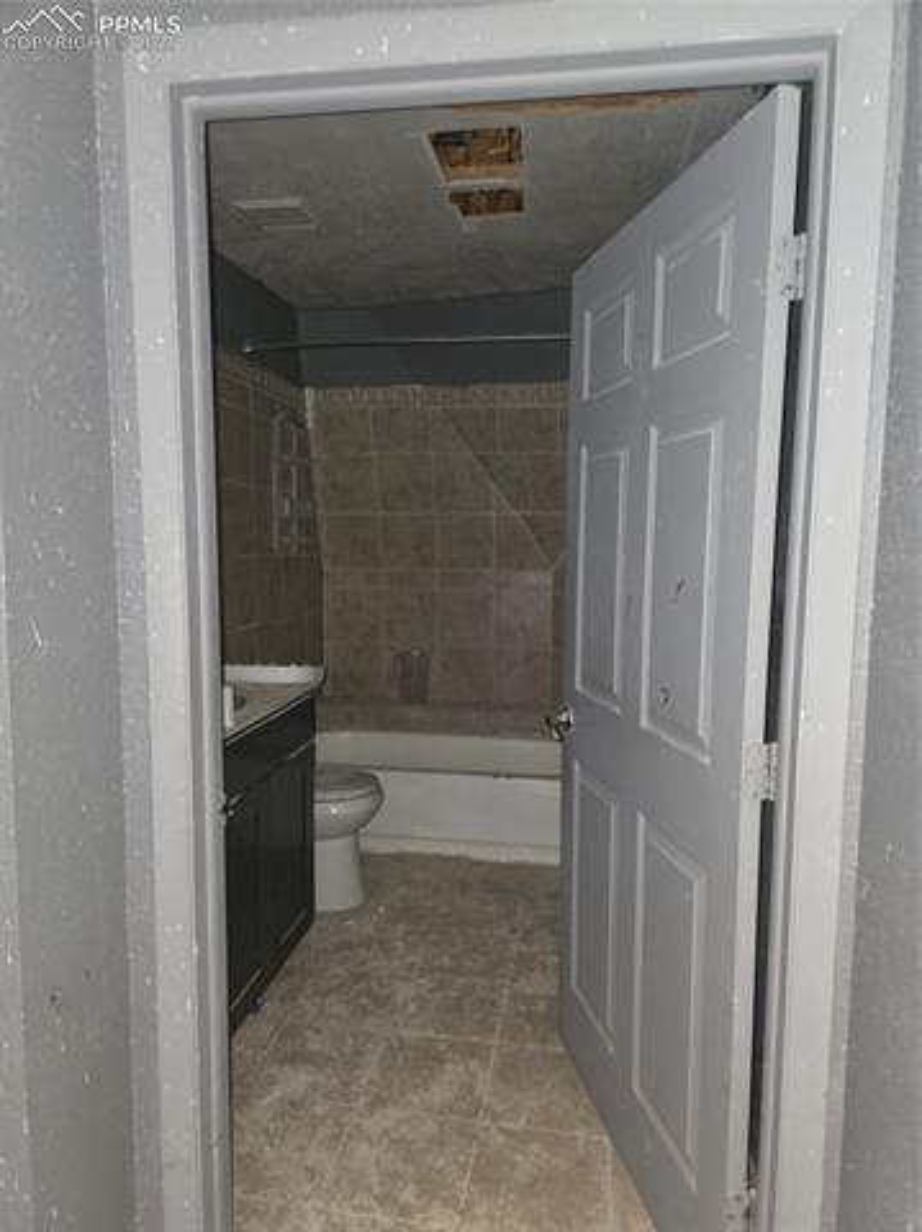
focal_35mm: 23
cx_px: 461
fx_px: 818
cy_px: 616
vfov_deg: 74.0
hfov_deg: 58.8
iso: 160
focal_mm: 6.3
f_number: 1.7
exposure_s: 1/12
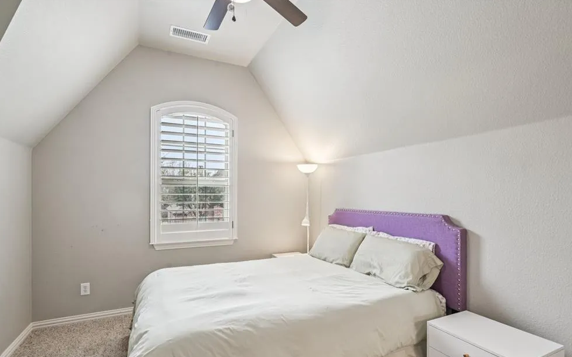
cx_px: 276
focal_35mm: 18
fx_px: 273
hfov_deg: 92.6
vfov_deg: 66.2
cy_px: 196
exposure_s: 1/30
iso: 400
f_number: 8
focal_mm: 16.5
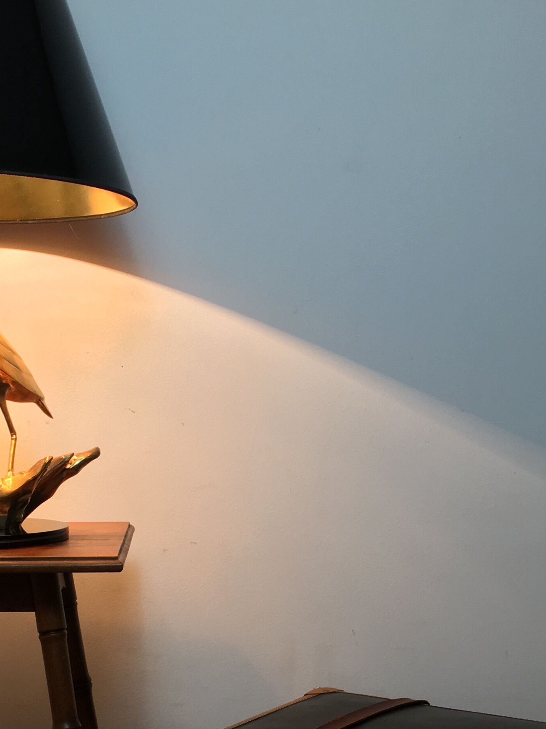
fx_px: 1325
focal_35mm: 63
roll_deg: -0.1
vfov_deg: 30.5
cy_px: 476
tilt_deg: -5.1
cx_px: 228
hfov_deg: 23.3
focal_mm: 4.15
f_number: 2.2
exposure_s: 1/33
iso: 32
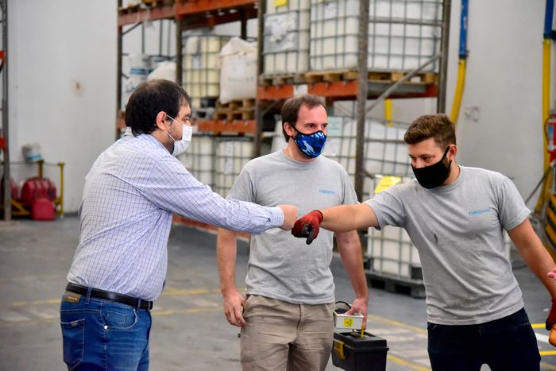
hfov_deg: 26.0
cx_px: 278
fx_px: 1205
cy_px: 186
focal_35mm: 78
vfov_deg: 17.5
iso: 4000
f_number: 4
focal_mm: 78
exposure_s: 1/1000
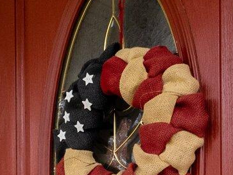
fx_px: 532
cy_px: 250
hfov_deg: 23.2
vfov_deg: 17.1
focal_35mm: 79
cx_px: -26
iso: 200
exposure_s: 1/40
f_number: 5.6
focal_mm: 7
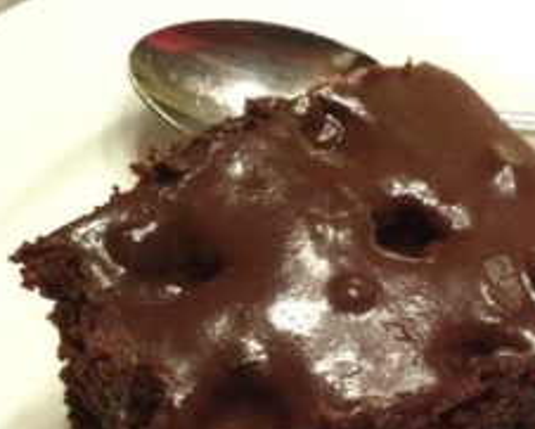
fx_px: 855
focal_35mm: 54
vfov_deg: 27.6
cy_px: 337
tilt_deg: -64.0
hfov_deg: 34.1
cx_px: 389
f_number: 2.4
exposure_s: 1/15
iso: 200
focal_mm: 3.3
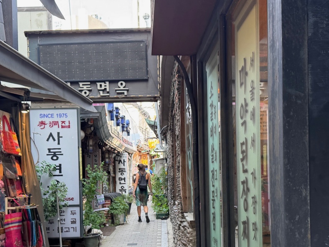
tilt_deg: +1.0
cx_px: 179
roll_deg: +2.8
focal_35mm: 47
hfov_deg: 40.4
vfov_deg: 30.4
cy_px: 184
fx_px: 447
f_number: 1.78
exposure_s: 1/120
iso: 80
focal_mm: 6.76
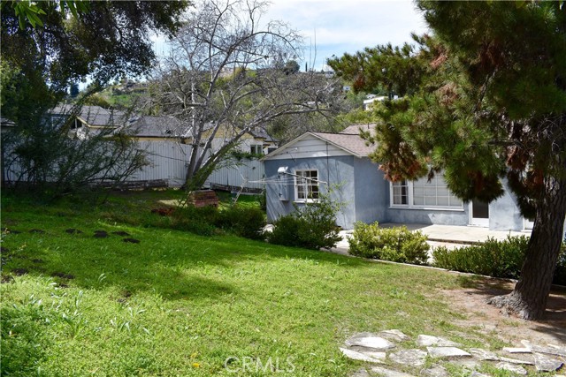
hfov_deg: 61.9
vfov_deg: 43.6
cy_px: 188
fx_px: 472
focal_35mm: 30
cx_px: 283
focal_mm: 20
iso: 250
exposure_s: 1/500
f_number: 8
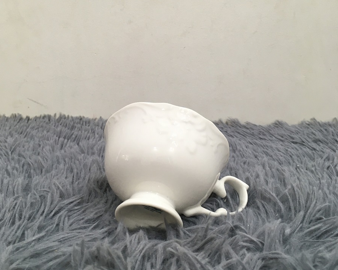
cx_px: 169
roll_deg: +0.1
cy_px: 108
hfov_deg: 47.9
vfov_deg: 39.0
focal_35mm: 38
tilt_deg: -12.3
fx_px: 380
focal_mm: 4.15
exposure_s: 1/33
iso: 80
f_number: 2.2
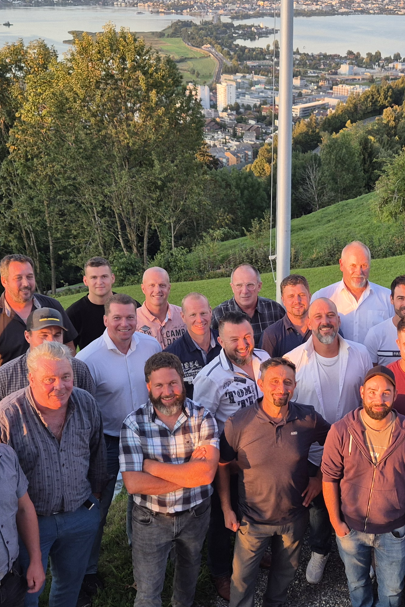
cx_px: 297
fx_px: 810
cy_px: 328
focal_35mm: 48
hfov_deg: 27.7
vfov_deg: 41.1
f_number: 1.8
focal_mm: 5.4
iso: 80
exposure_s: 1/180
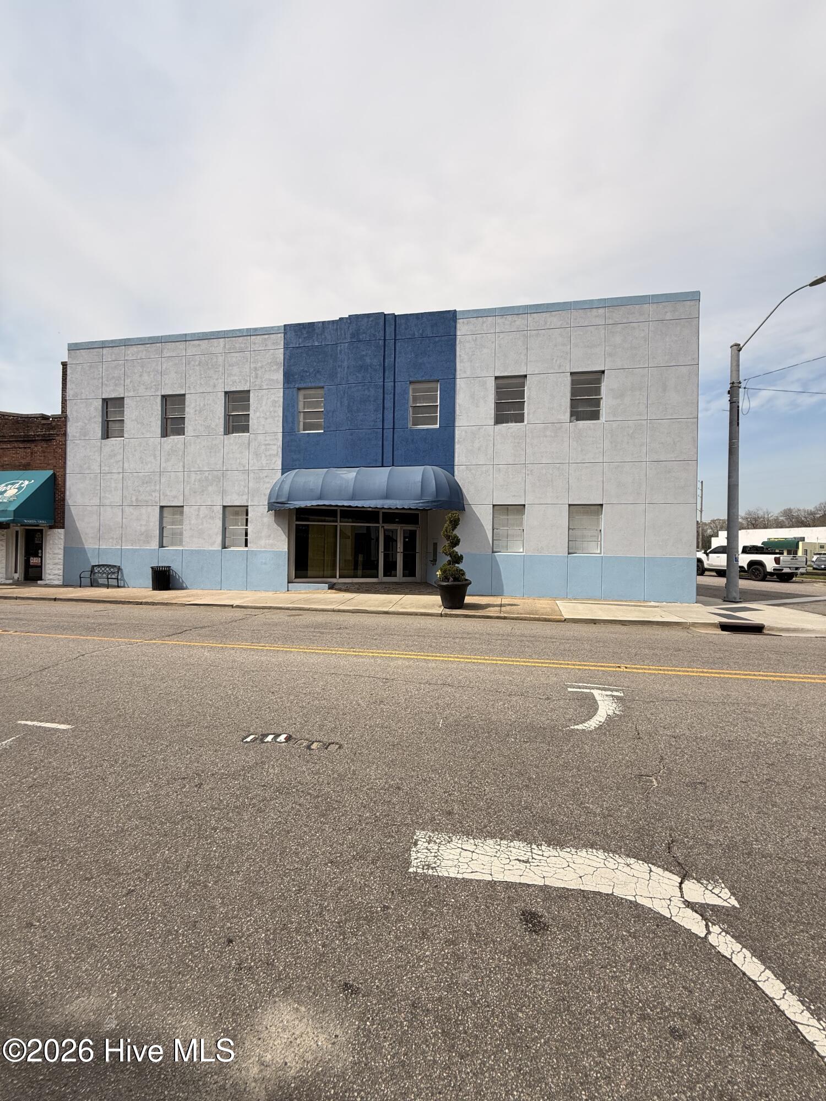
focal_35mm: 14
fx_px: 445
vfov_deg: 102.1
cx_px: 413
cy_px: 550
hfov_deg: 85.7
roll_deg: -1.2
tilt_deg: +1.9
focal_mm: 2.22
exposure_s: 1/2410
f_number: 2.2
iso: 50
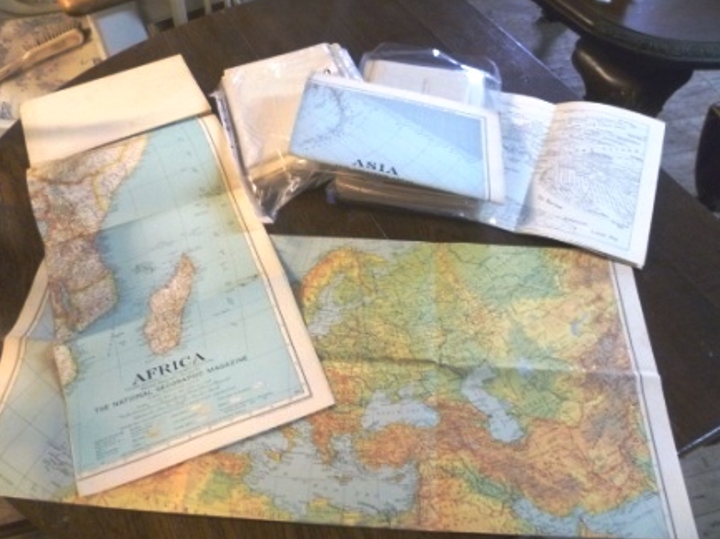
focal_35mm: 29
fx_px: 603
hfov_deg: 61.7
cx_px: 351
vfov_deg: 48.2
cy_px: 265
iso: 400
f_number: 2.8
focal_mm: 5
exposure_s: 1/25
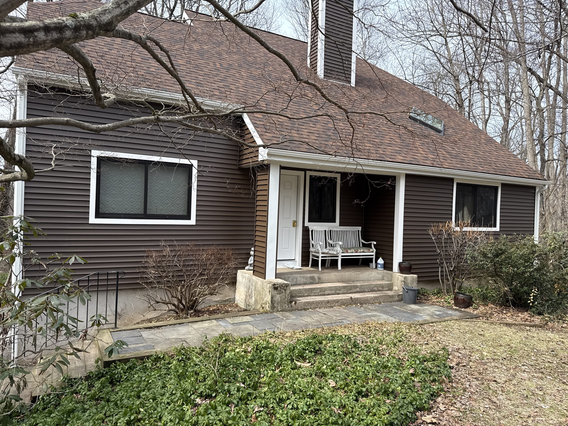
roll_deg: -2.4
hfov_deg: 71.6
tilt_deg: +0.4
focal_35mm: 24
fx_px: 394
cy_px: 213
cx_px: 284
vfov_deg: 56.8
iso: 100
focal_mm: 6.76
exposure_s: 1/1493
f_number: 1.78
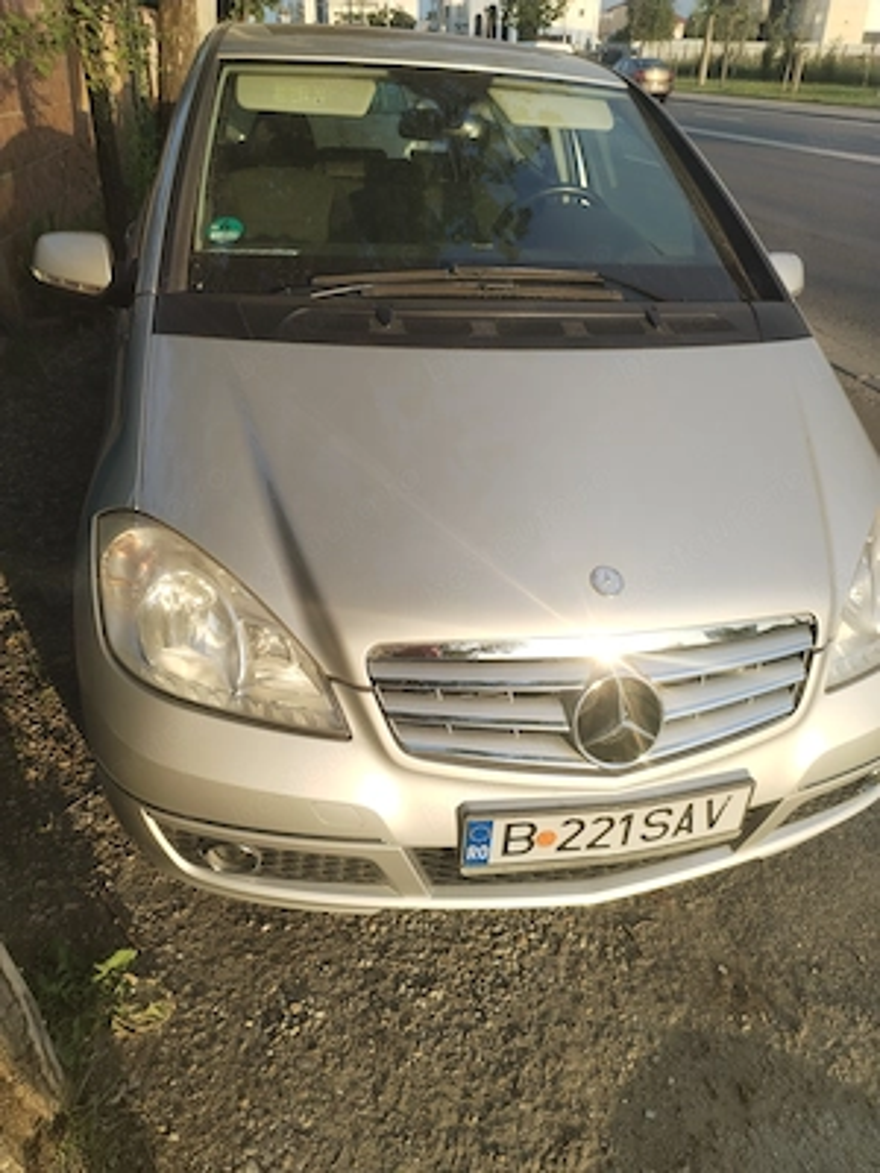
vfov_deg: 61.7
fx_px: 983
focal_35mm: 29
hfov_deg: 48.2
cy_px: 586
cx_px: 440
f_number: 1.8
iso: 100
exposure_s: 1/393
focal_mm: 4.75
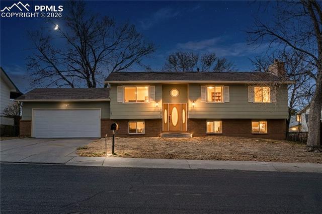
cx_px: 161
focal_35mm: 34
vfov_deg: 38.3
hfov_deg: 55.1
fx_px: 308
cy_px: 107
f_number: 8
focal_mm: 23
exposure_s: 1/100
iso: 100
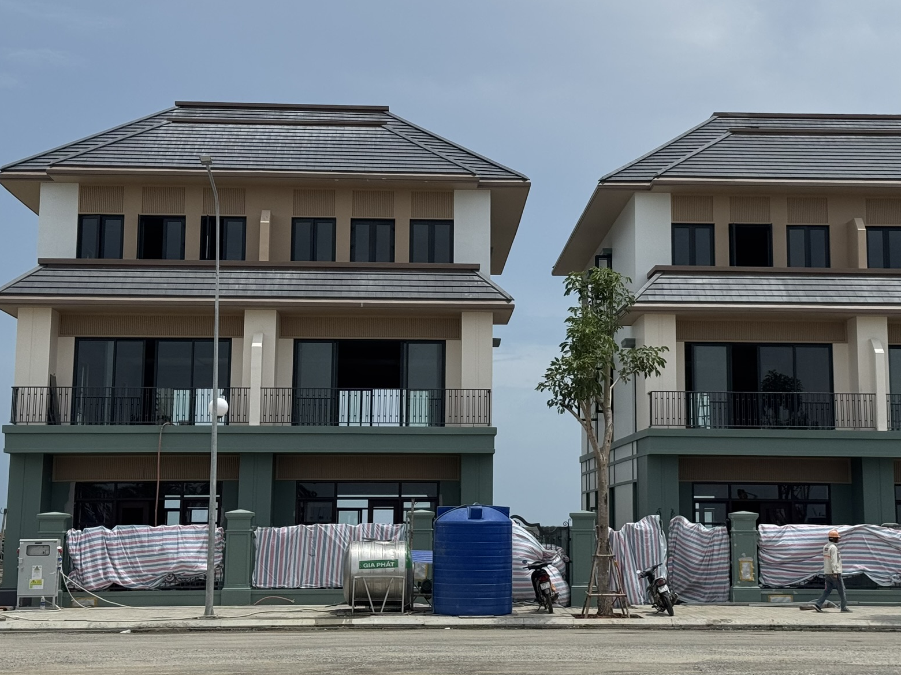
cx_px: 528
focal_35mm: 63
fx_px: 1640
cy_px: 252
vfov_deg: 23.2
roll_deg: -0.4
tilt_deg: +10.1
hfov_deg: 30.7
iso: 64
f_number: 1.78
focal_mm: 6.76
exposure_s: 1/9009
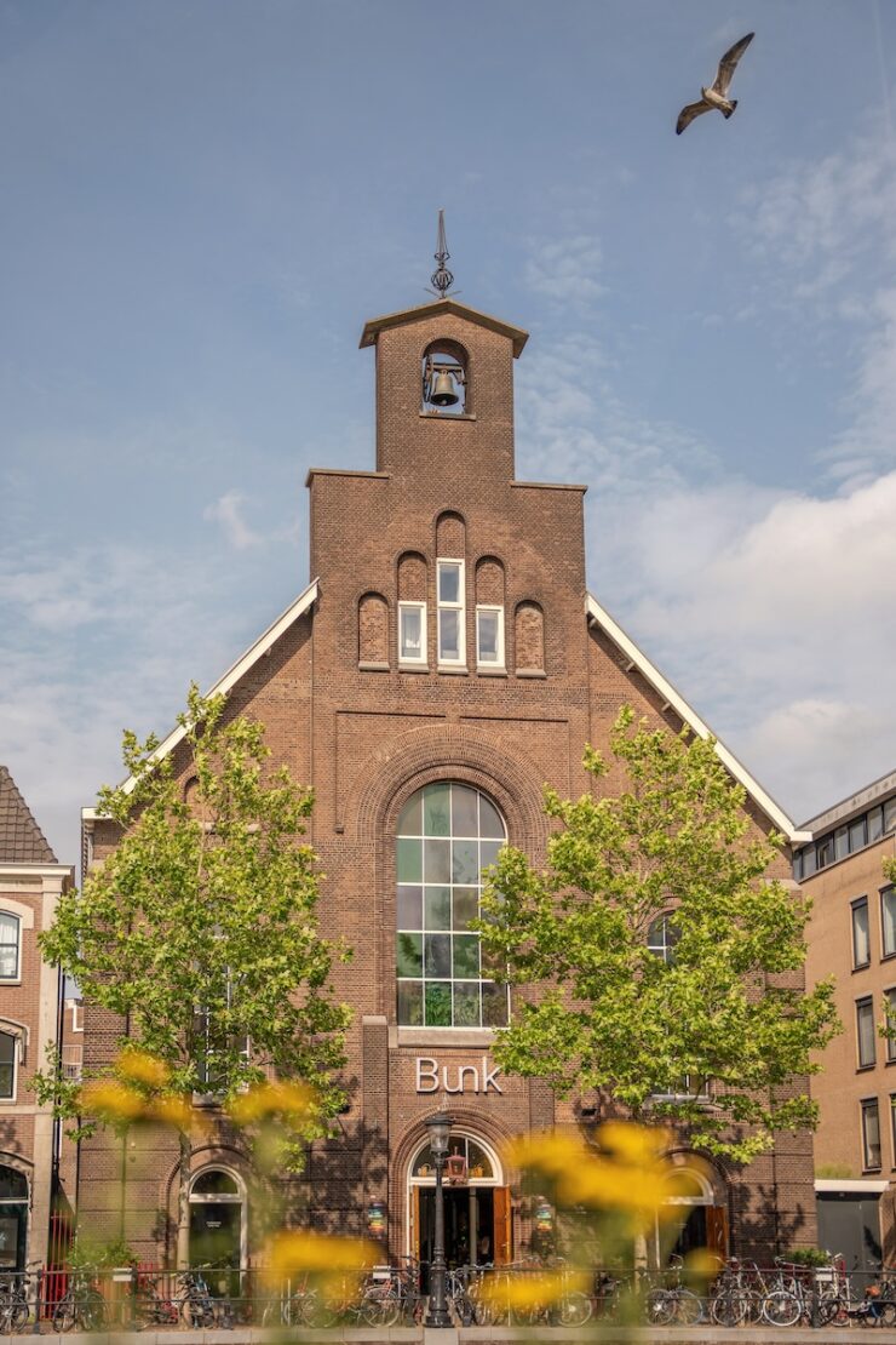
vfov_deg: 42.0
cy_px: 672
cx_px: 448
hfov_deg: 28.7
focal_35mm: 47
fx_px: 1751
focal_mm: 46.9
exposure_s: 1/3200
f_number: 2.8
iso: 100
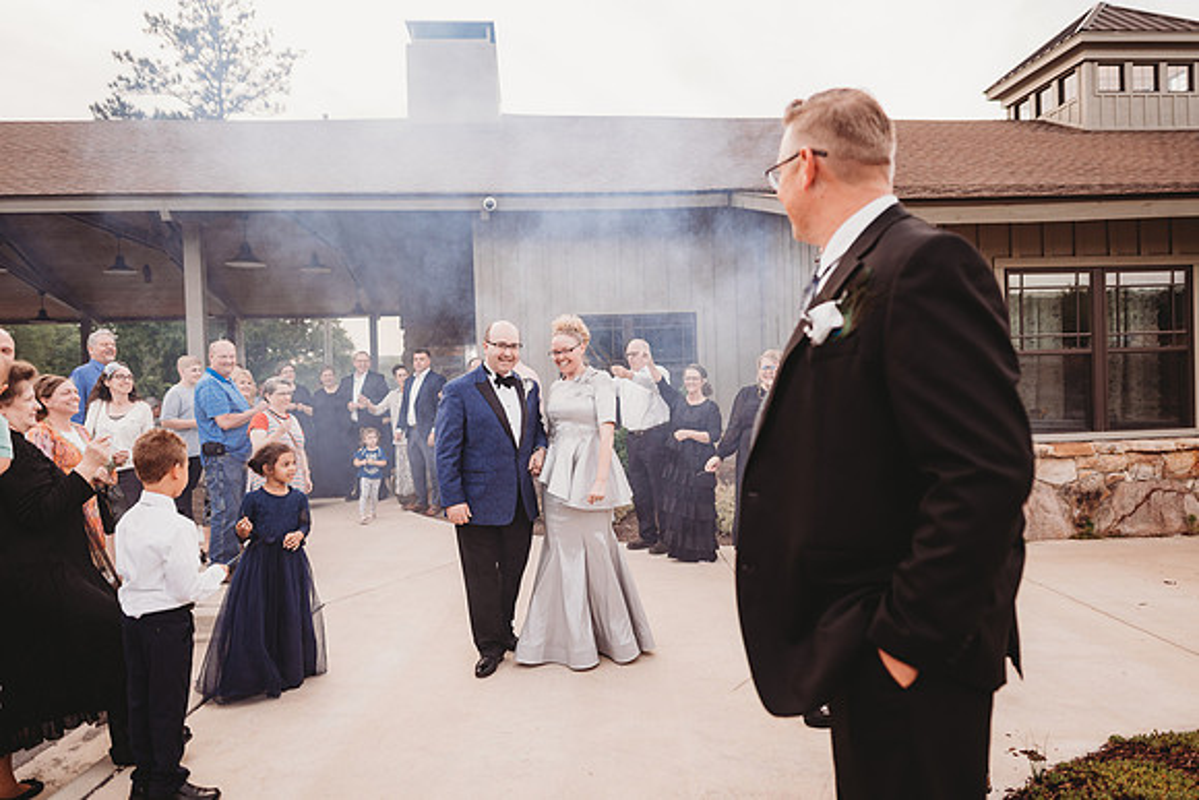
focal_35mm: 24
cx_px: 600
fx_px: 799
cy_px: 400
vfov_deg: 53.2
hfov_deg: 73.7
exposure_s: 1/200
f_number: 2.5
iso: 160
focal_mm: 24
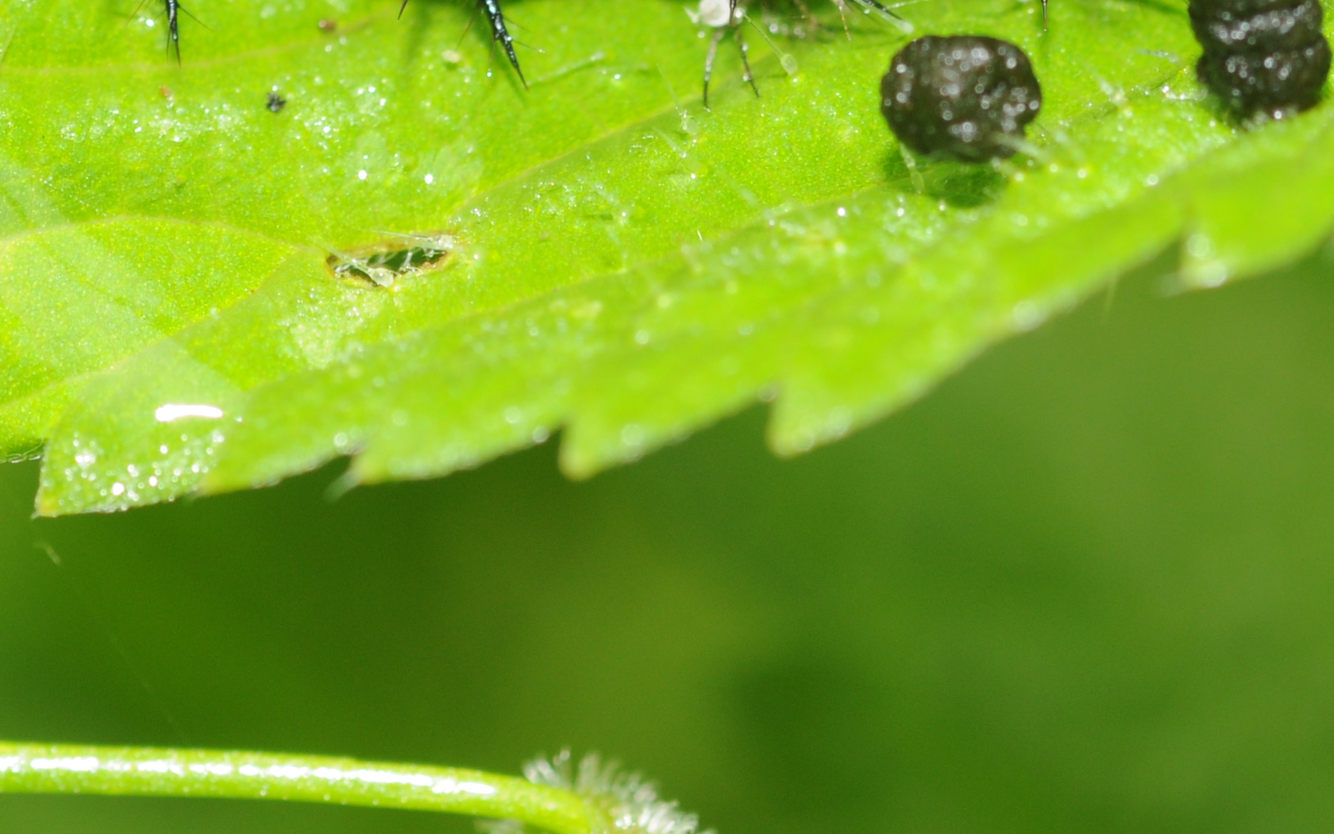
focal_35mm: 409
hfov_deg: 5.1
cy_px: -177
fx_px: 14880
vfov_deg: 3.2
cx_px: 491
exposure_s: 1/60
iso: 200
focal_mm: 105
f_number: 8
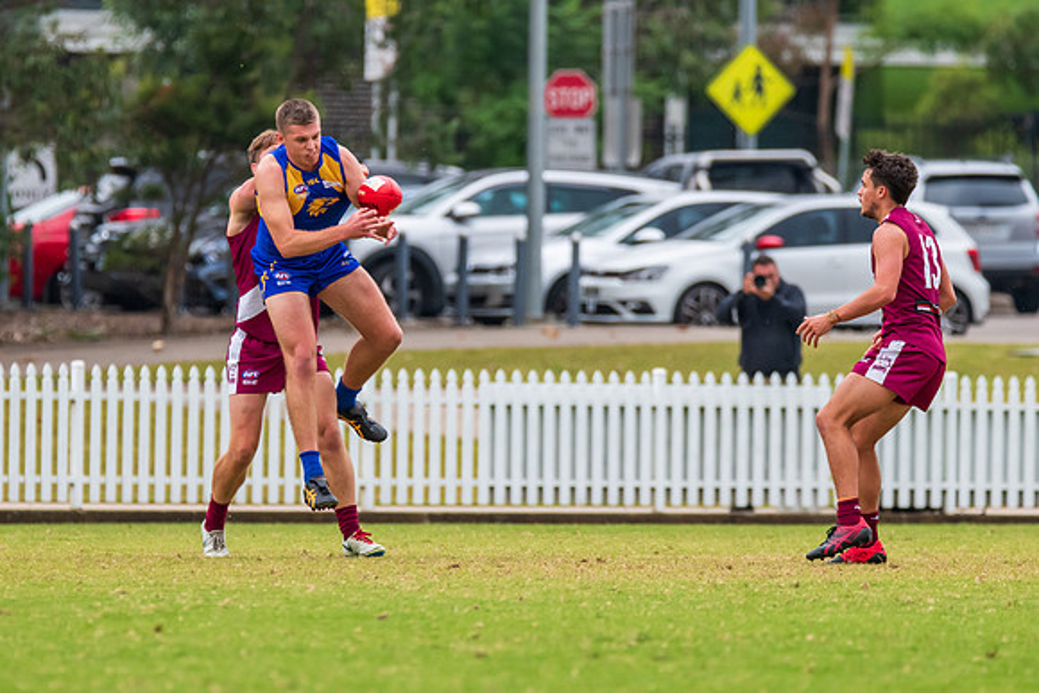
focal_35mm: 557
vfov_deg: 2.5
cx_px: 449
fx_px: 16080
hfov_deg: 3.7
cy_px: 289
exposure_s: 1/1250
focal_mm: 400
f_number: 7.1
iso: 1000
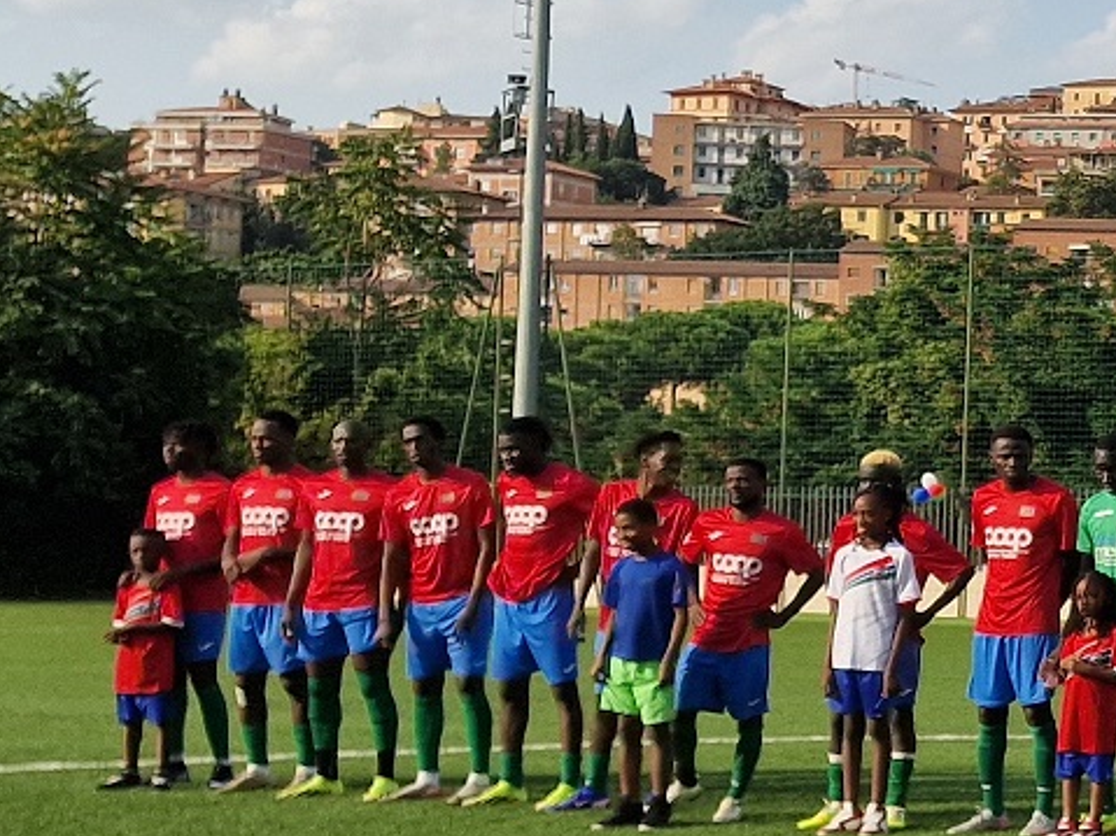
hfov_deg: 17.1
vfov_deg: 15.4
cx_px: 1950
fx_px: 3094
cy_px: 410
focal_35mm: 96
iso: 50
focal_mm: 6.4
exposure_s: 1/1208
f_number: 1.8
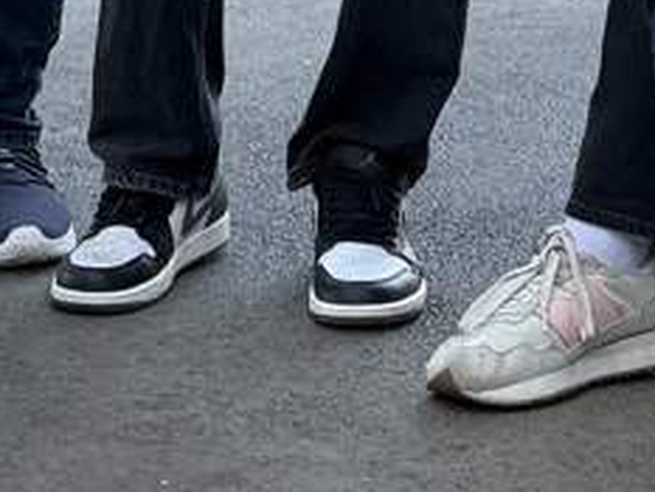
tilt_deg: +1.9
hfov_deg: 12.0
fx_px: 3124
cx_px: 337
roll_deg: -1.1
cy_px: -554
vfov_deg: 8.5
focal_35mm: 165
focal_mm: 6.76
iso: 200
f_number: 1.78
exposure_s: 1/236
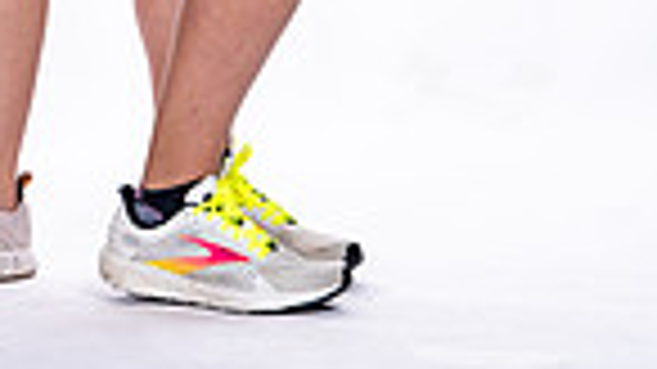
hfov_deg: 5.2
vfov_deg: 2.9
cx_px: 9
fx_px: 7210
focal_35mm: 414
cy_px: -580
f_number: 5.6
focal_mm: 128
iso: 400
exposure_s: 1/250
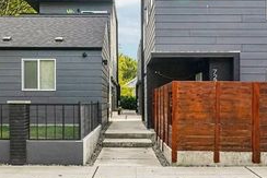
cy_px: 15
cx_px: 119
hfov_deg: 46.3
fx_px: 312
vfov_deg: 30.4
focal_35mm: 42
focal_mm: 16
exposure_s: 1/1000
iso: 1600
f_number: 8
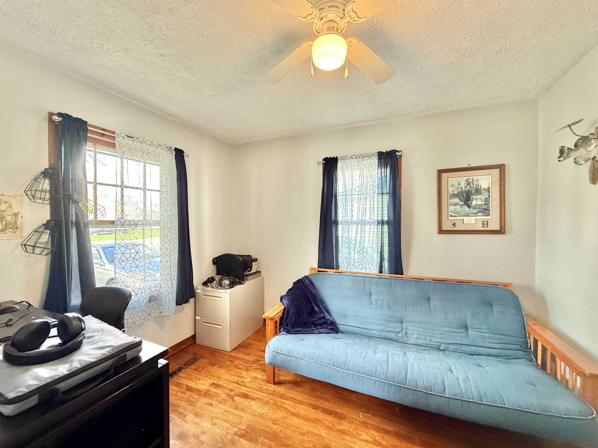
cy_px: 224
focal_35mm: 14
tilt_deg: +0.2
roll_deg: -1.1
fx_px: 242
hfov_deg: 102.1
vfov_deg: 85.7
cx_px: 299
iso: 400
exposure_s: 1/60
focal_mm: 2.22
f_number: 2.2
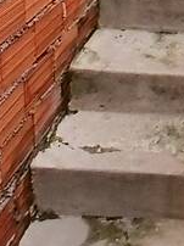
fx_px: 646
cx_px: 312
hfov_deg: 14.6
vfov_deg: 19.2
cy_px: -107
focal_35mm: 91
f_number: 2.2
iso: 50
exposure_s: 1/270
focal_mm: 1.4
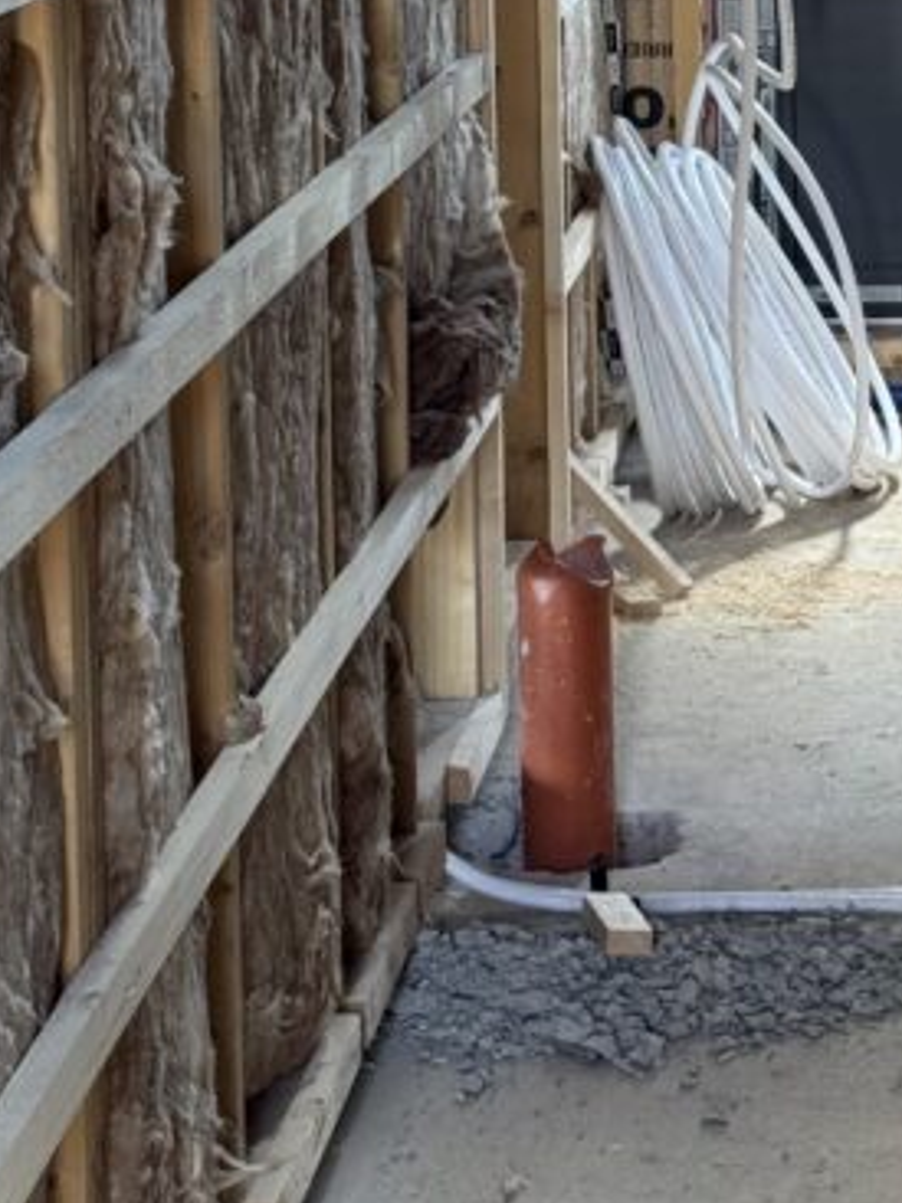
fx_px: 4658
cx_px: 902
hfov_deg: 11.0
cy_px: 223
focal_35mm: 134
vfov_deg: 14.6
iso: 200
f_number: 1.78
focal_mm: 6.76
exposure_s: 1/60
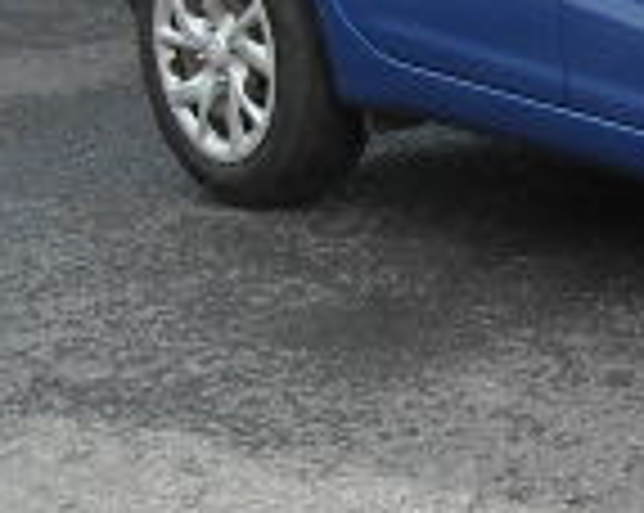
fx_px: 2912
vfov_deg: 10.0
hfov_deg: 11.5
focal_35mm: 153
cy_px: -14
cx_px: 1247
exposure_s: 1/284
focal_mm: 5.7
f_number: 2.8
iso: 64
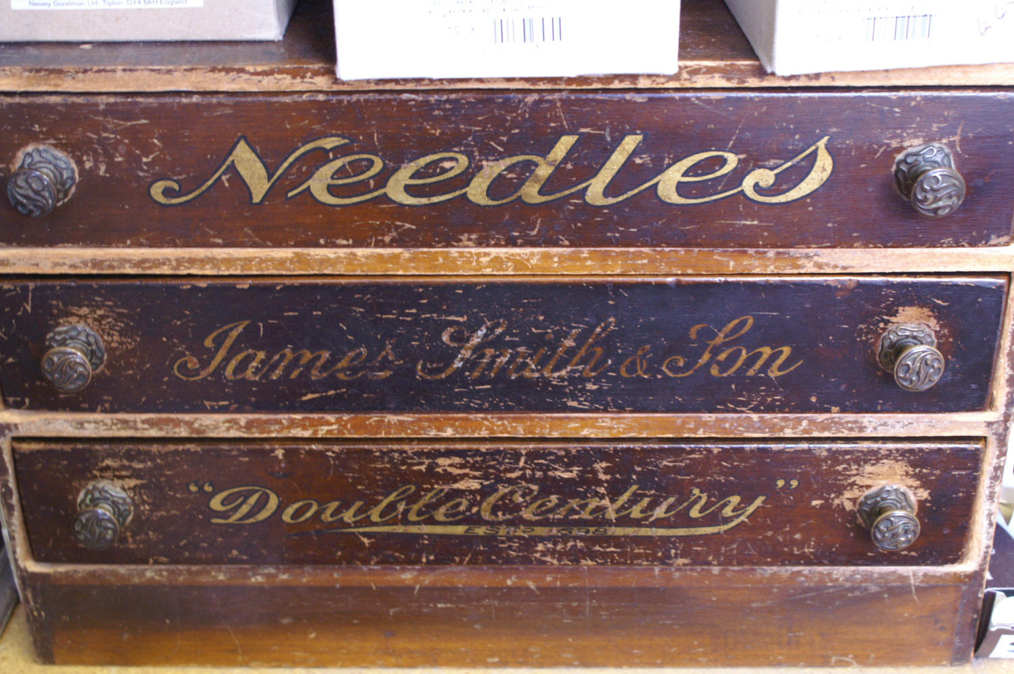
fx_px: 1477
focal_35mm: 52
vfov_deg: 25.7
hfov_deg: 37.9
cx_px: 507
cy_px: 337
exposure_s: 1/5
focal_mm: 35
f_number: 5.6
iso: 800
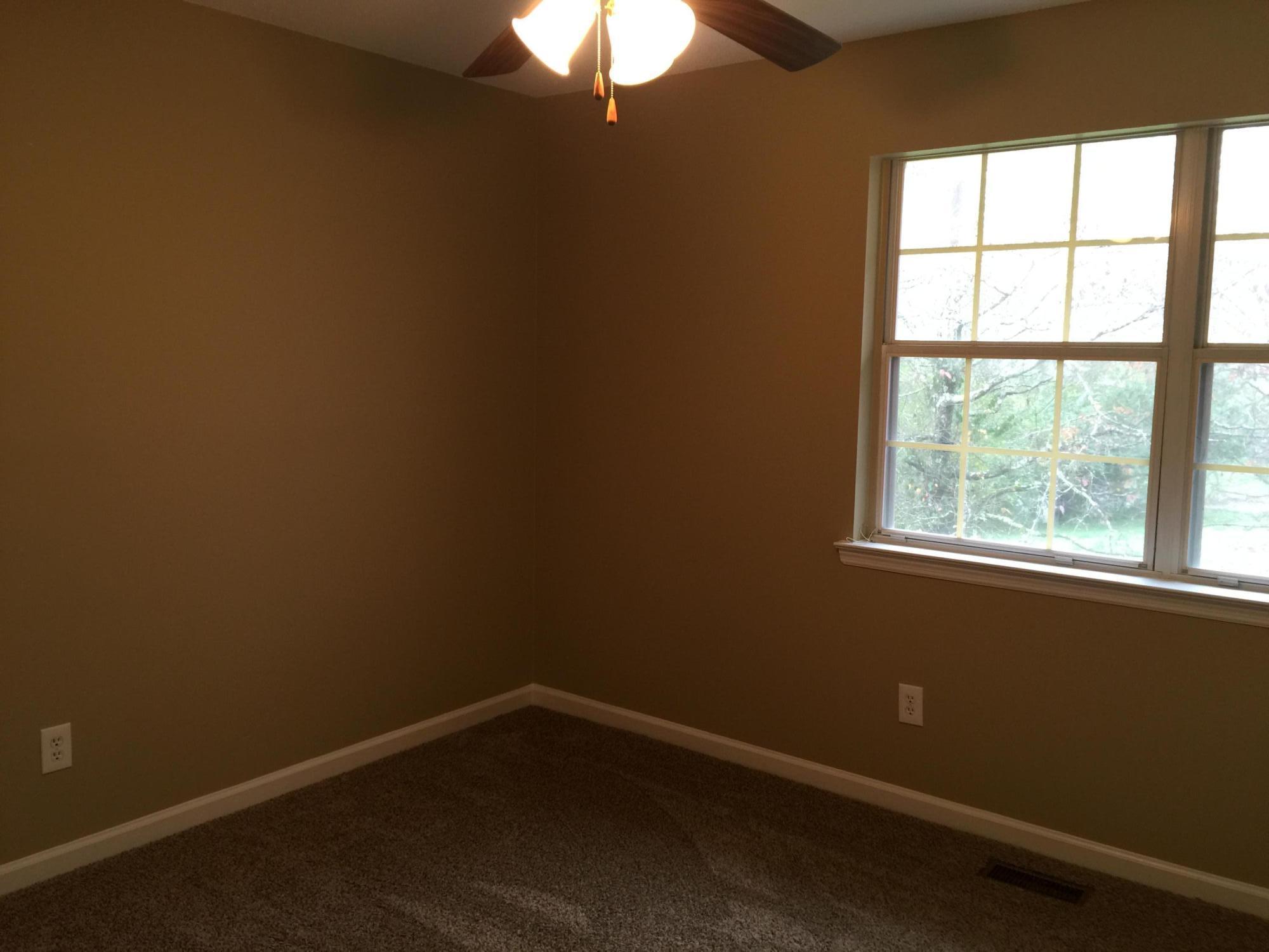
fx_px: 1063
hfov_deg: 61.7
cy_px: 476
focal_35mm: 29
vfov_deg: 48.2
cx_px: 634
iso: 50
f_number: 2.2
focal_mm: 4.15
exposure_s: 1/15
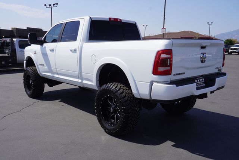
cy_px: 80
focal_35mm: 34
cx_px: 120
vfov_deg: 38.4
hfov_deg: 55.1
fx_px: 229
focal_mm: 23
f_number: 10
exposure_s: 1/200
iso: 100
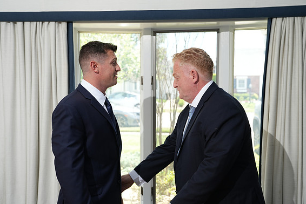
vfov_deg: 32.7
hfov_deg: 47.4
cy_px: 104
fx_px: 349
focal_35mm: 41
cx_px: 151
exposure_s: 1/200
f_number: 4
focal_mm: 40
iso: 320
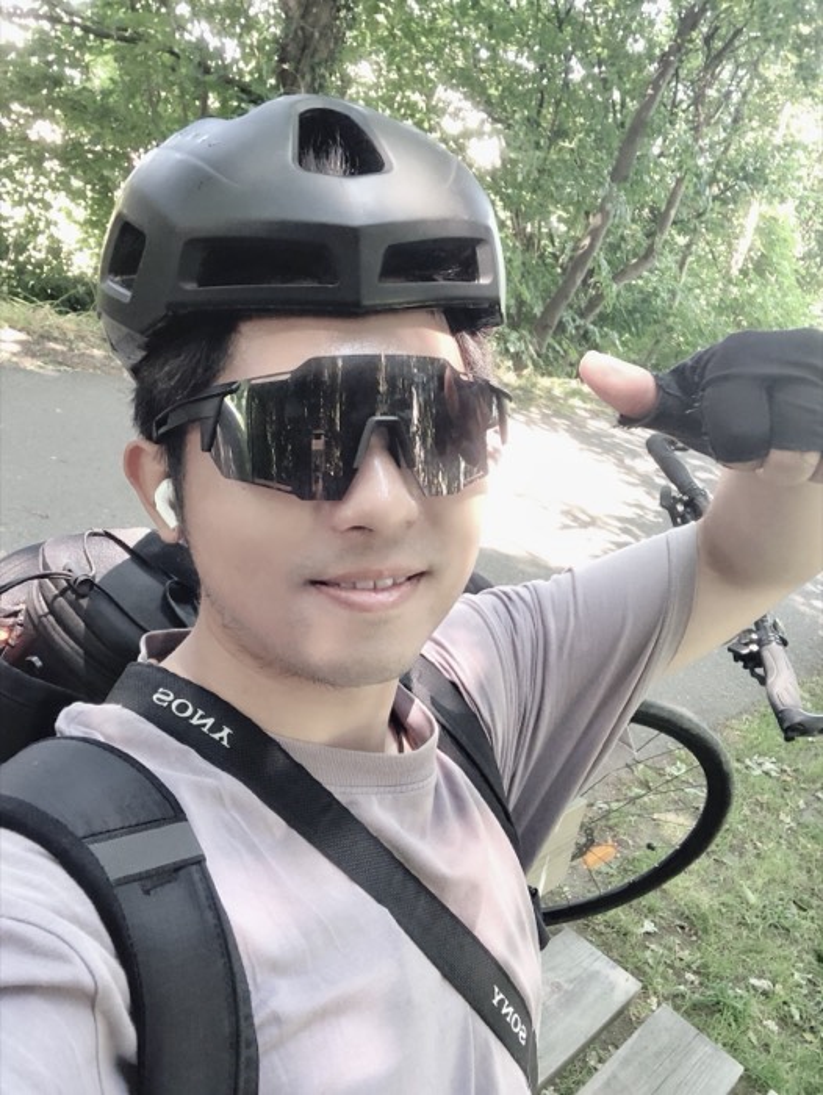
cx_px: 412
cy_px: 548
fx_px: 1013
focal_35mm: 32
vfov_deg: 56.8
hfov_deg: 44.2
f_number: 2.2
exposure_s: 1/30
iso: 50
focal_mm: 2.87
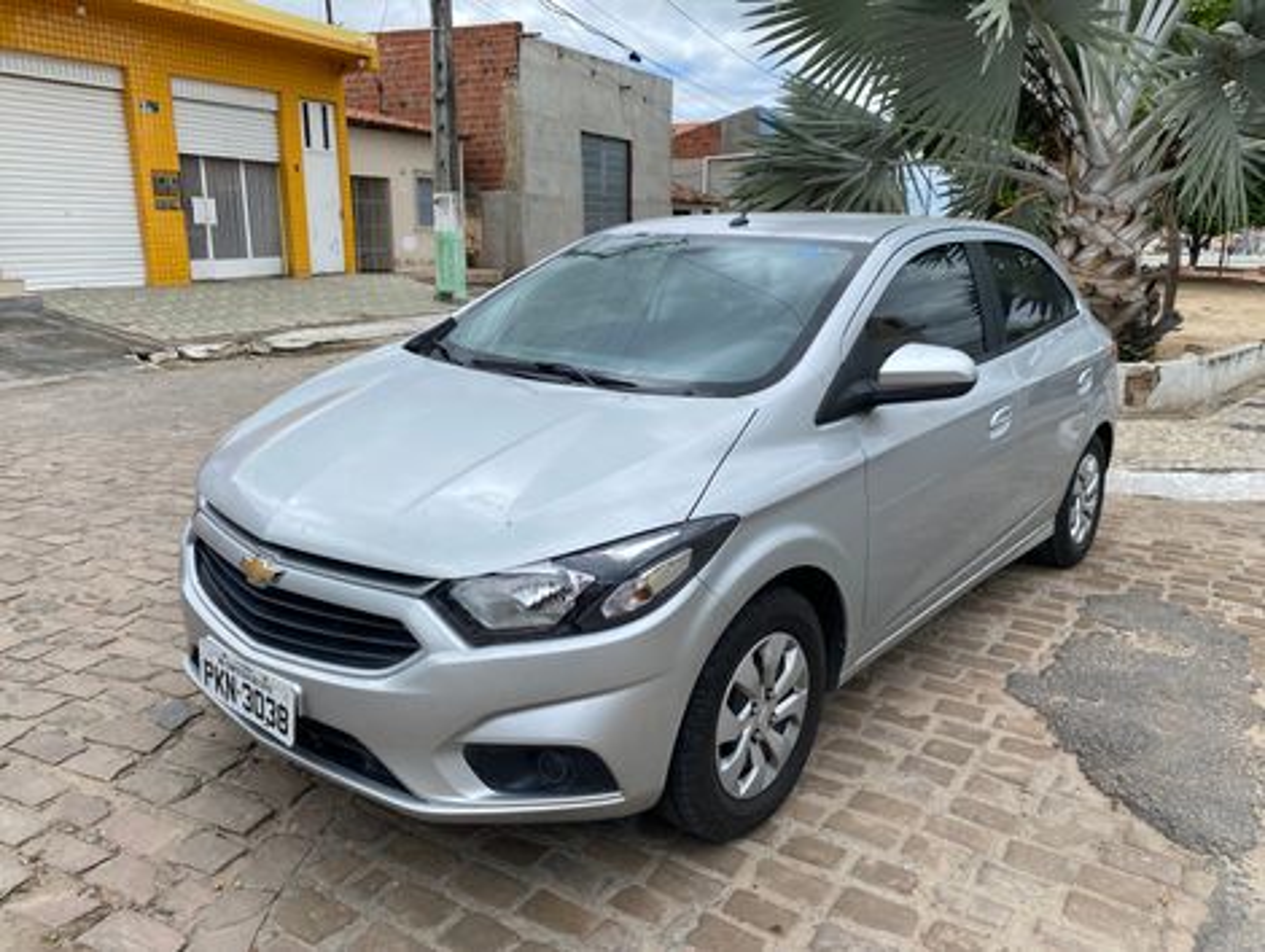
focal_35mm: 26
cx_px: 632
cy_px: 476
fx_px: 952
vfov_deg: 53.2
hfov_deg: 67.2
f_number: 1.8
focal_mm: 4.25
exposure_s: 1/2410
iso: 32
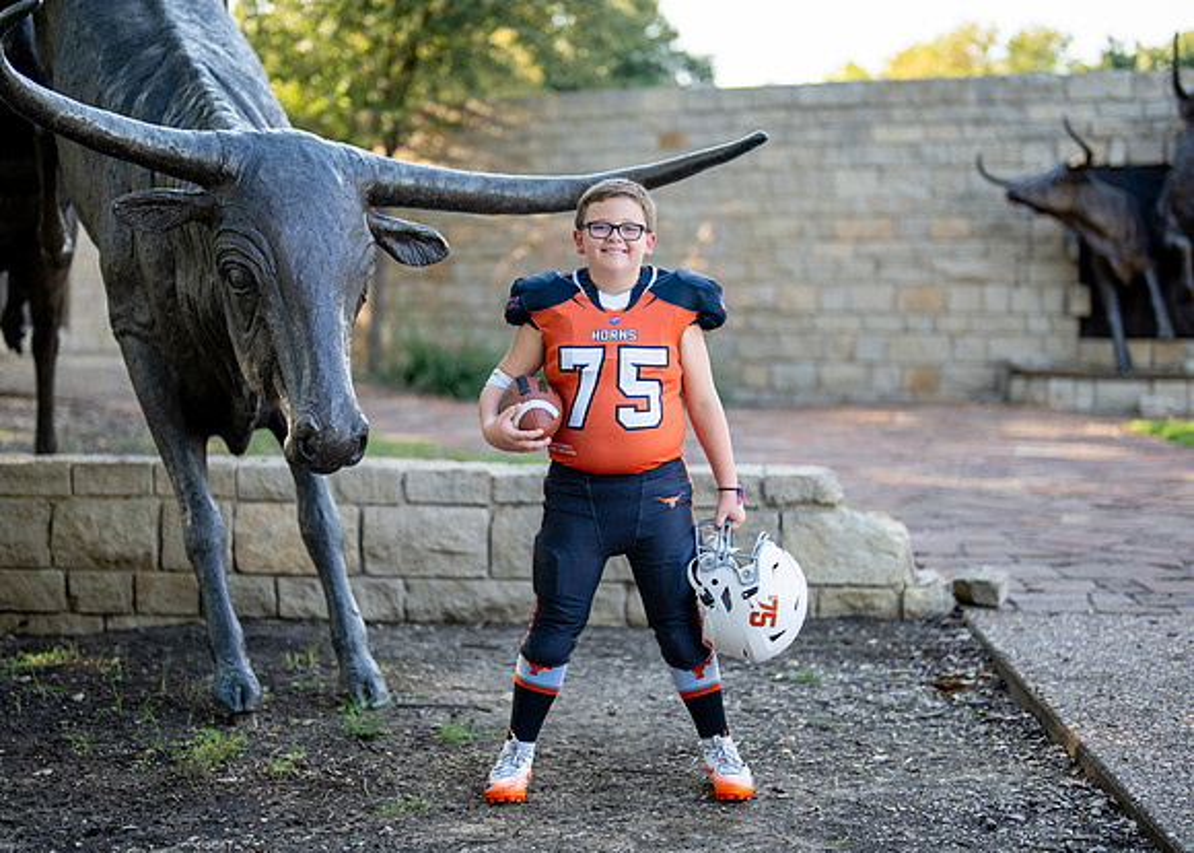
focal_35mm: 63
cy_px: 433
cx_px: 580
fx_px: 2125
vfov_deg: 22.7
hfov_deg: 31.4
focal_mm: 50
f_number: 1.2
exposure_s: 1/1600
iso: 200
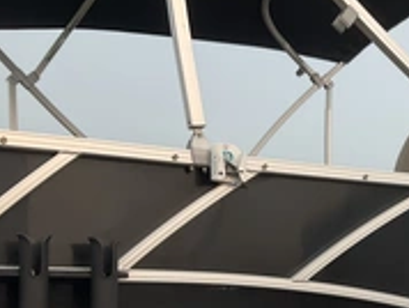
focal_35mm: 65
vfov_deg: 21.9
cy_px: 297
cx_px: 404
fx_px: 769
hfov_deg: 28.1
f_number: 1.8
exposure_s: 1/962
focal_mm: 3
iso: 25
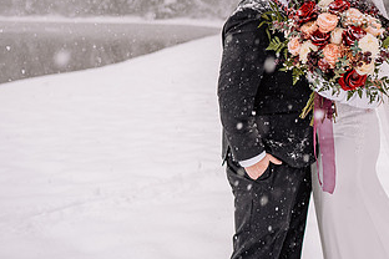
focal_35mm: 66
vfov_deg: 20.2
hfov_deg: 29.6
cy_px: 26
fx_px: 713
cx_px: 327
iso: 100
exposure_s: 1/200
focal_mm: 35
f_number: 2.5
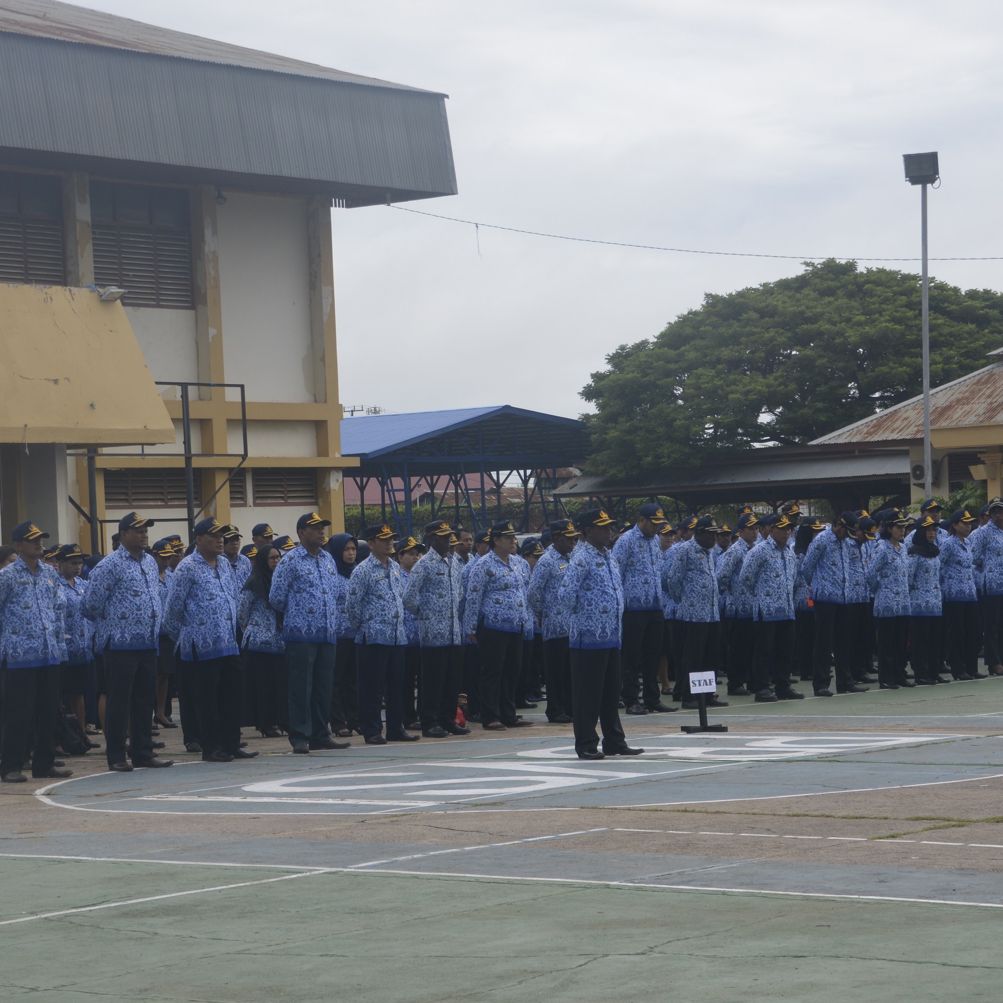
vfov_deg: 18.5
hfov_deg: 18.5
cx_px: 501
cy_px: 536
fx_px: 3081
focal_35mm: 94
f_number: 8
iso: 160
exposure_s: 1/250
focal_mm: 44
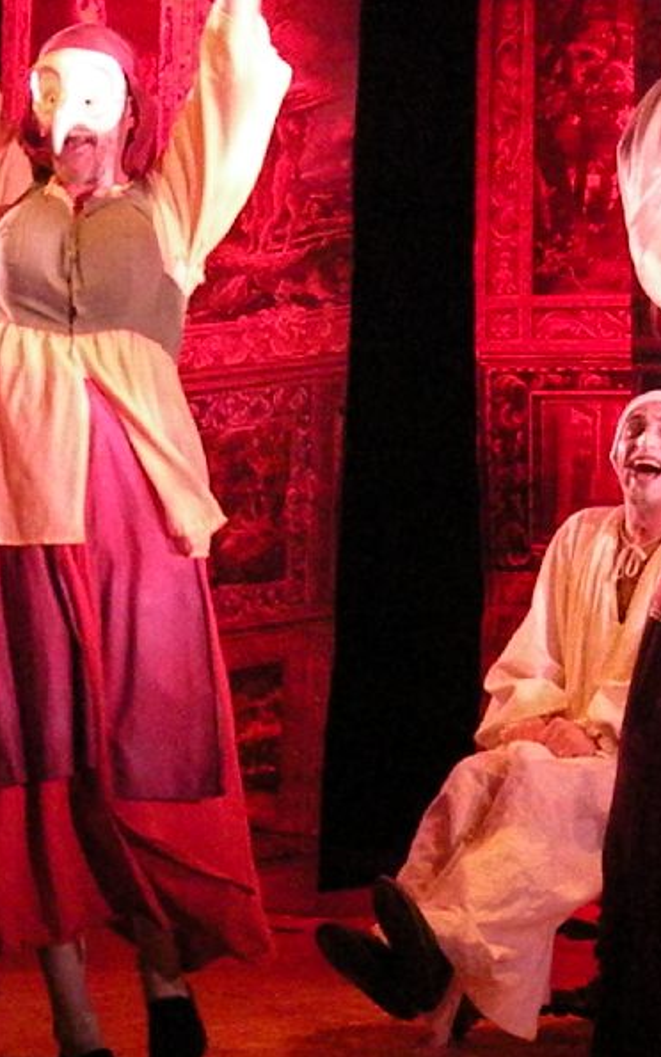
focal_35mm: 144
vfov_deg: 14.5
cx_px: 275
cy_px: 529
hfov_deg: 9.1
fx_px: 4150
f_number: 4.5
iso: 3200
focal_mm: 17.9
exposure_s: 1/125
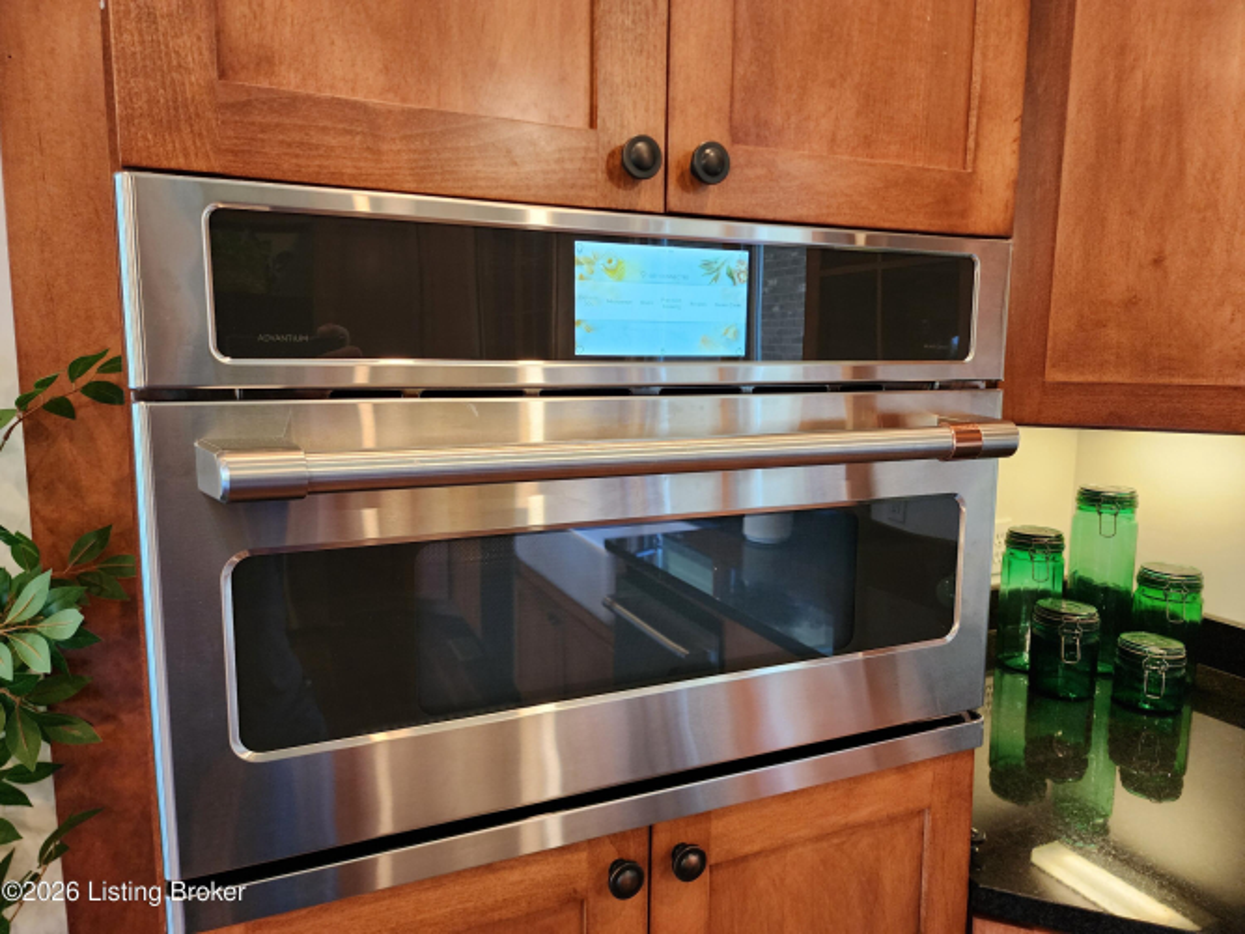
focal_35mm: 23
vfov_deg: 58.9
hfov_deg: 73.9
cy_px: 467
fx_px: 827
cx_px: 622
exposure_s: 1/120
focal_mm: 6.4
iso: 500
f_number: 1.8
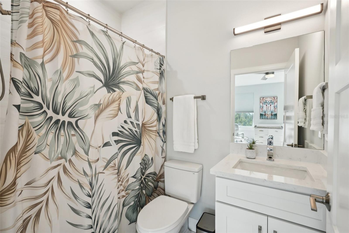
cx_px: 174
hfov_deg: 96.7
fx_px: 155
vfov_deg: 73.7
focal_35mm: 16
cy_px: 116
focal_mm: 16
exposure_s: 1/40
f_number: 8
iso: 500
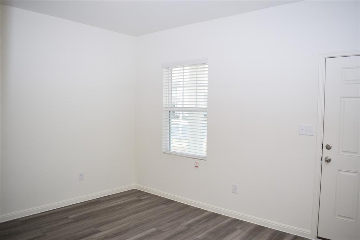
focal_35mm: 27
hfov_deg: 67.4
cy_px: 120
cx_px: 180
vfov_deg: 47.9
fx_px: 270
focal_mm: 18
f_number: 4.5
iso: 400
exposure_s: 1/80
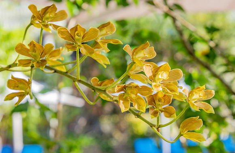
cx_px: 137
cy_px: 95
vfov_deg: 7.3
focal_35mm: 186
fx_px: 1205
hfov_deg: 11.1
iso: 250
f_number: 9
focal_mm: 100
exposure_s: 1/100
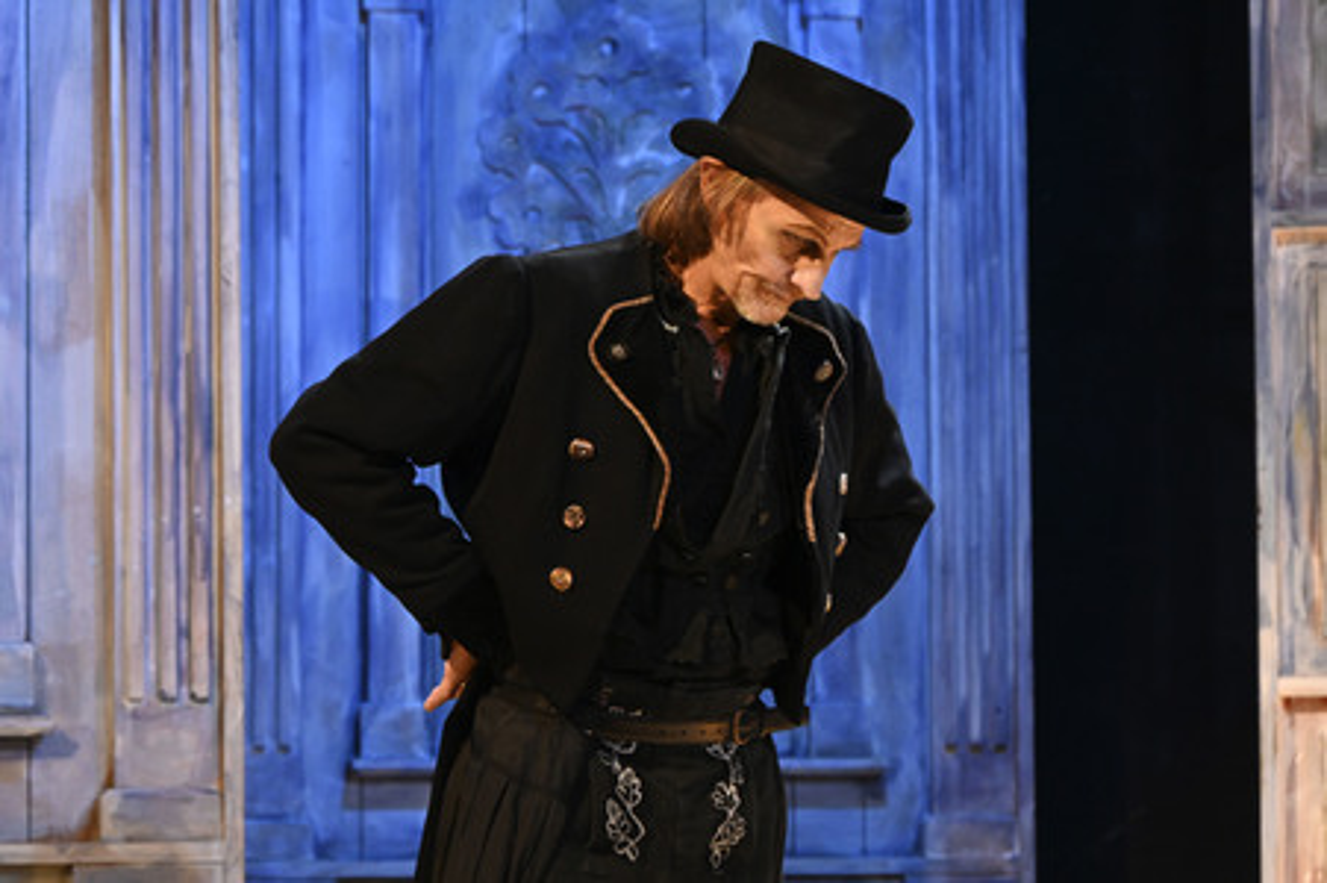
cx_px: 664
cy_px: 442
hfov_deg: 17.1
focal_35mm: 120
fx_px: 4420
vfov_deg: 11.4
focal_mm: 120
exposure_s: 1/200
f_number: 6.3
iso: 4000
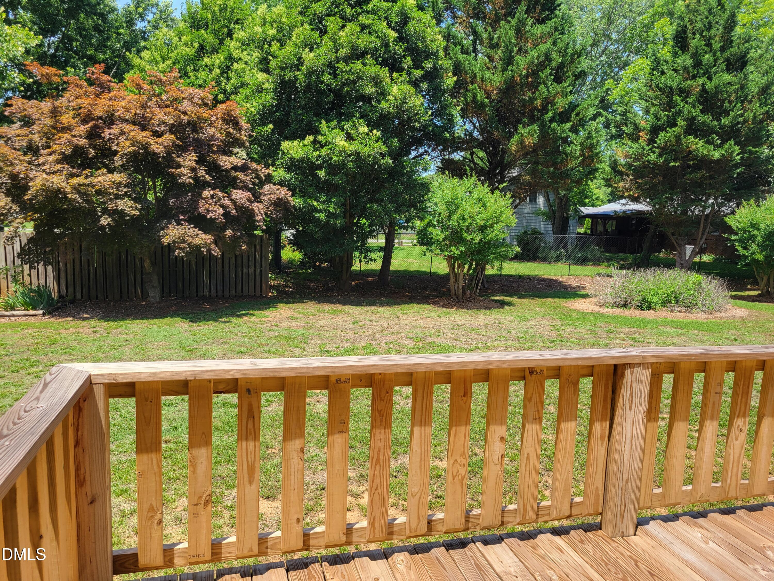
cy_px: 290
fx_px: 581
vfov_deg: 53.1
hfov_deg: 67.3
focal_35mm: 26
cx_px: 387
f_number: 1.8
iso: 40
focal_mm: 5.4
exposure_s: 1/904
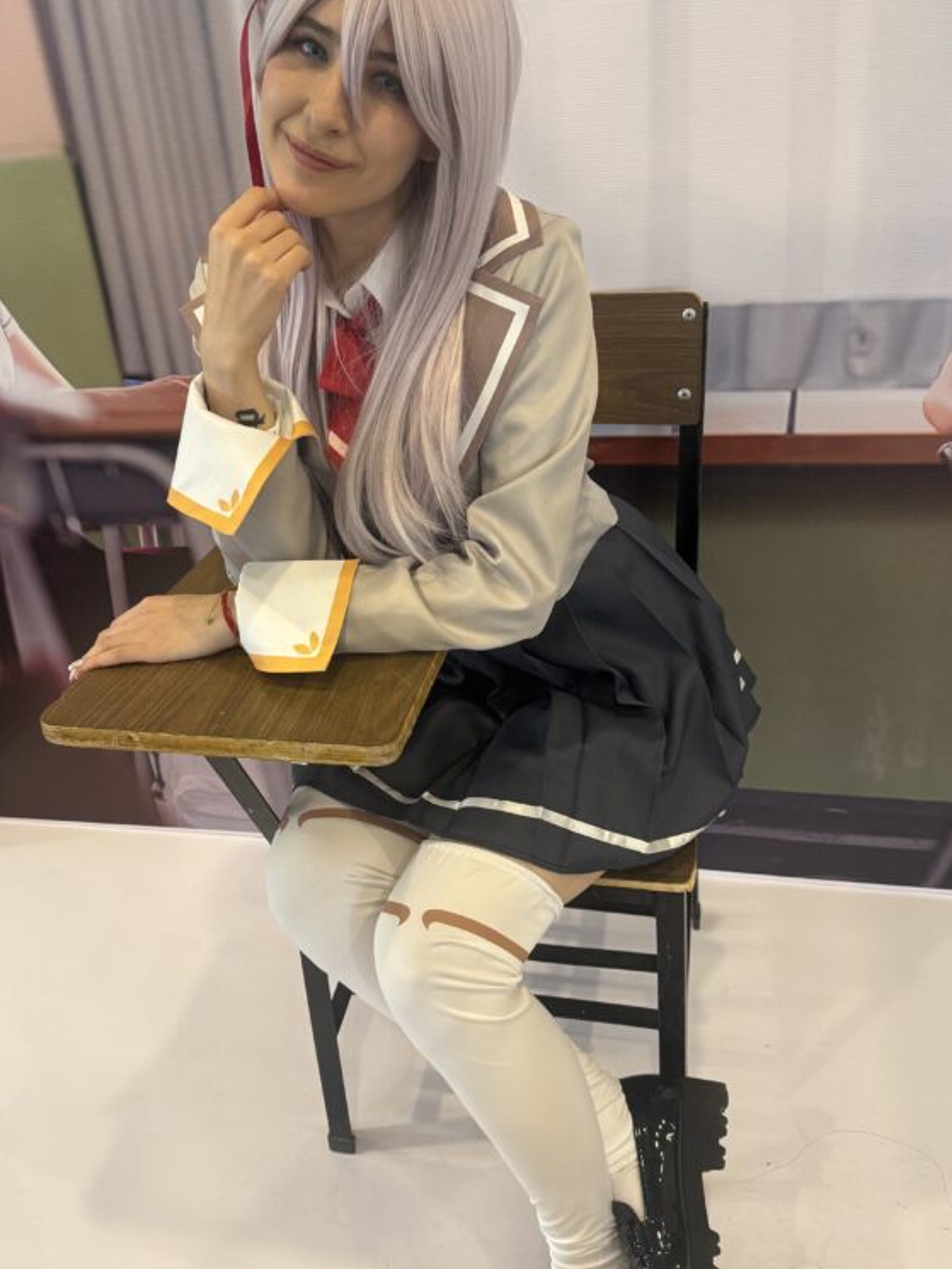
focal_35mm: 33
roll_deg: +4.9
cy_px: 560
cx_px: 421
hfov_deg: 42.9
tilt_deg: -27.8
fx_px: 1210
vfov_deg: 55.2
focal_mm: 6.76
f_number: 1.78
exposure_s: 1/60
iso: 250
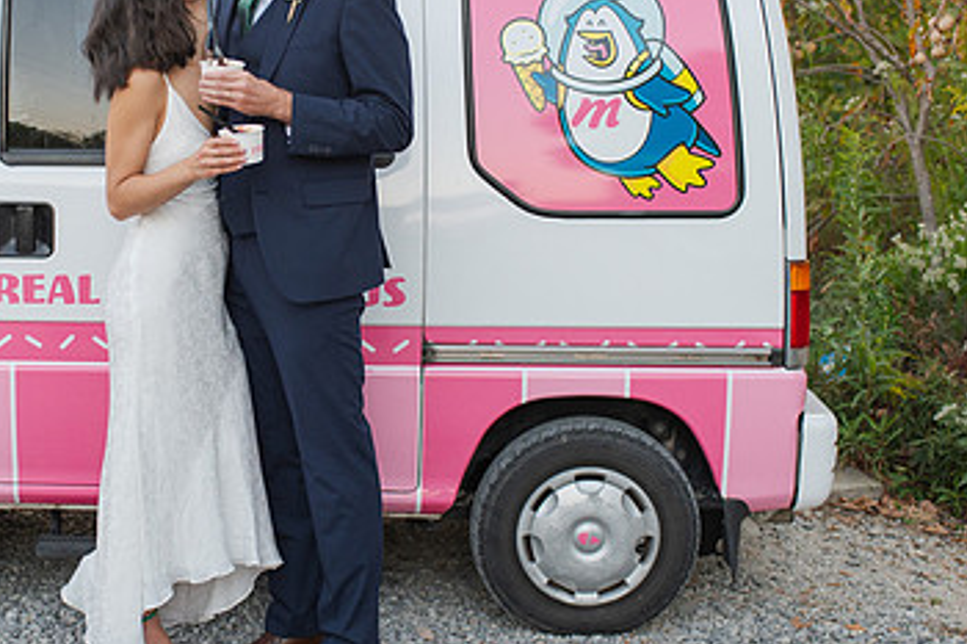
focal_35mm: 68
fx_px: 1826
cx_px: 288
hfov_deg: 29.4
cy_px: 282
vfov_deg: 20.0
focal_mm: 35
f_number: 3.2
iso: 1000
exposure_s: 1/320
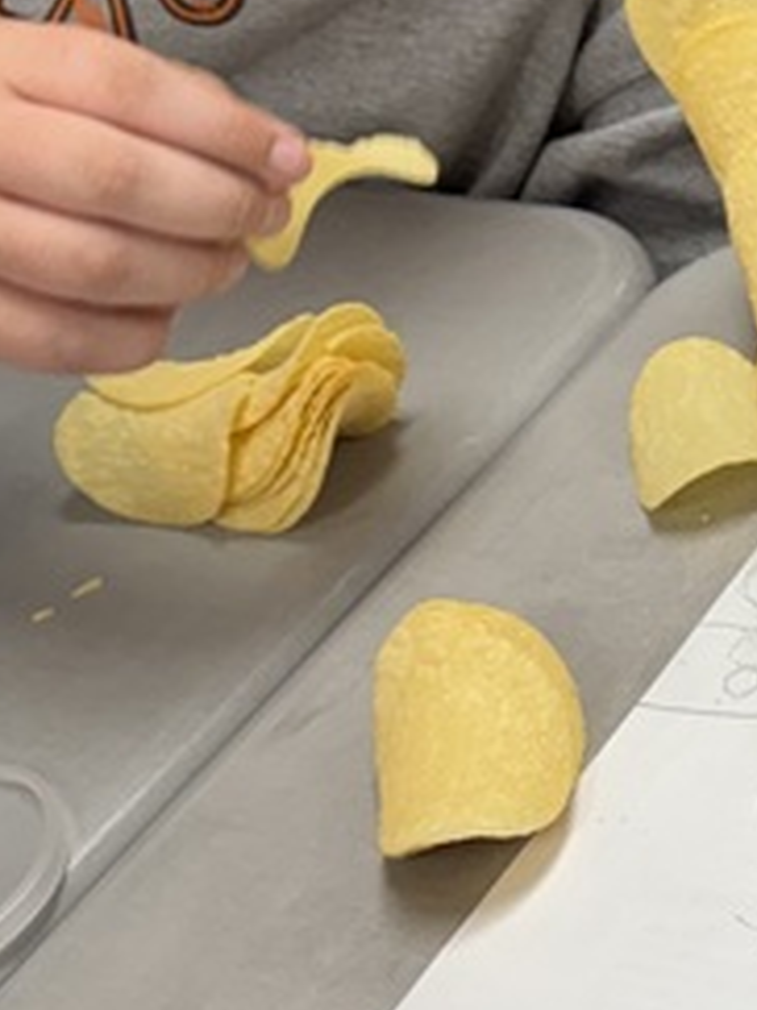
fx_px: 2948
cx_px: 1447
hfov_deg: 13.0
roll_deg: +11.1
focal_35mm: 101
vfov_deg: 19.4
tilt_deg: -40.9
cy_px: 665
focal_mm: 6.76
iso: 200
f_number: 1.78
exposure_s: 1/120
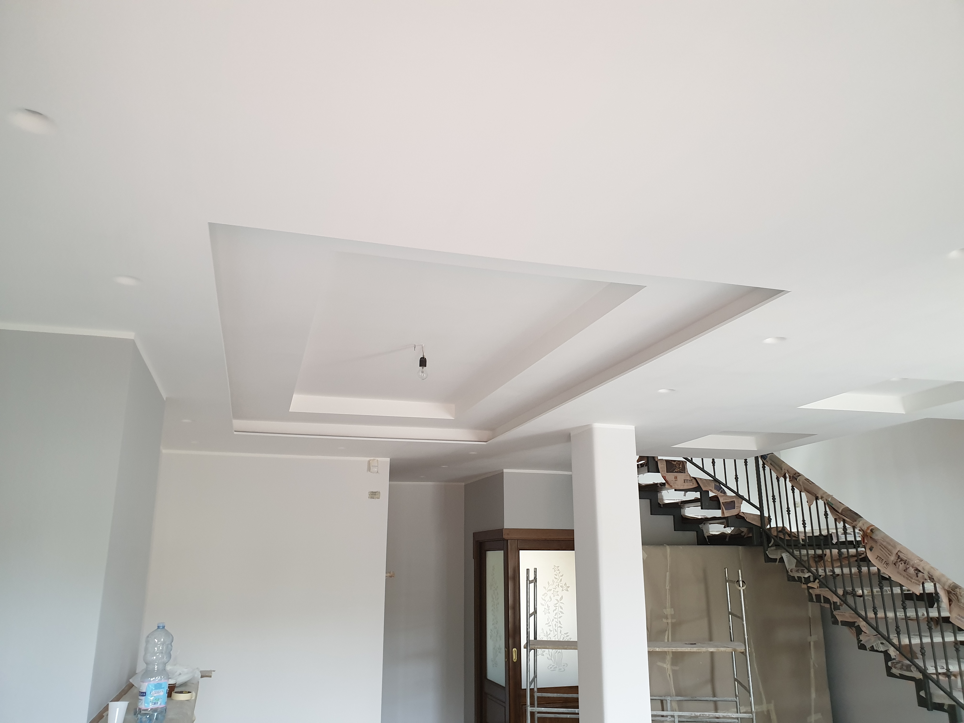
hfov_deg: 67.3
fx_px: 724
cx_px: 482
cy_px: 362
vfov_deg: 53.1
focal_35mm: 26
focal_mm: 4.3
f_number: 2.4
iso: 200
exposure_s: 1/60
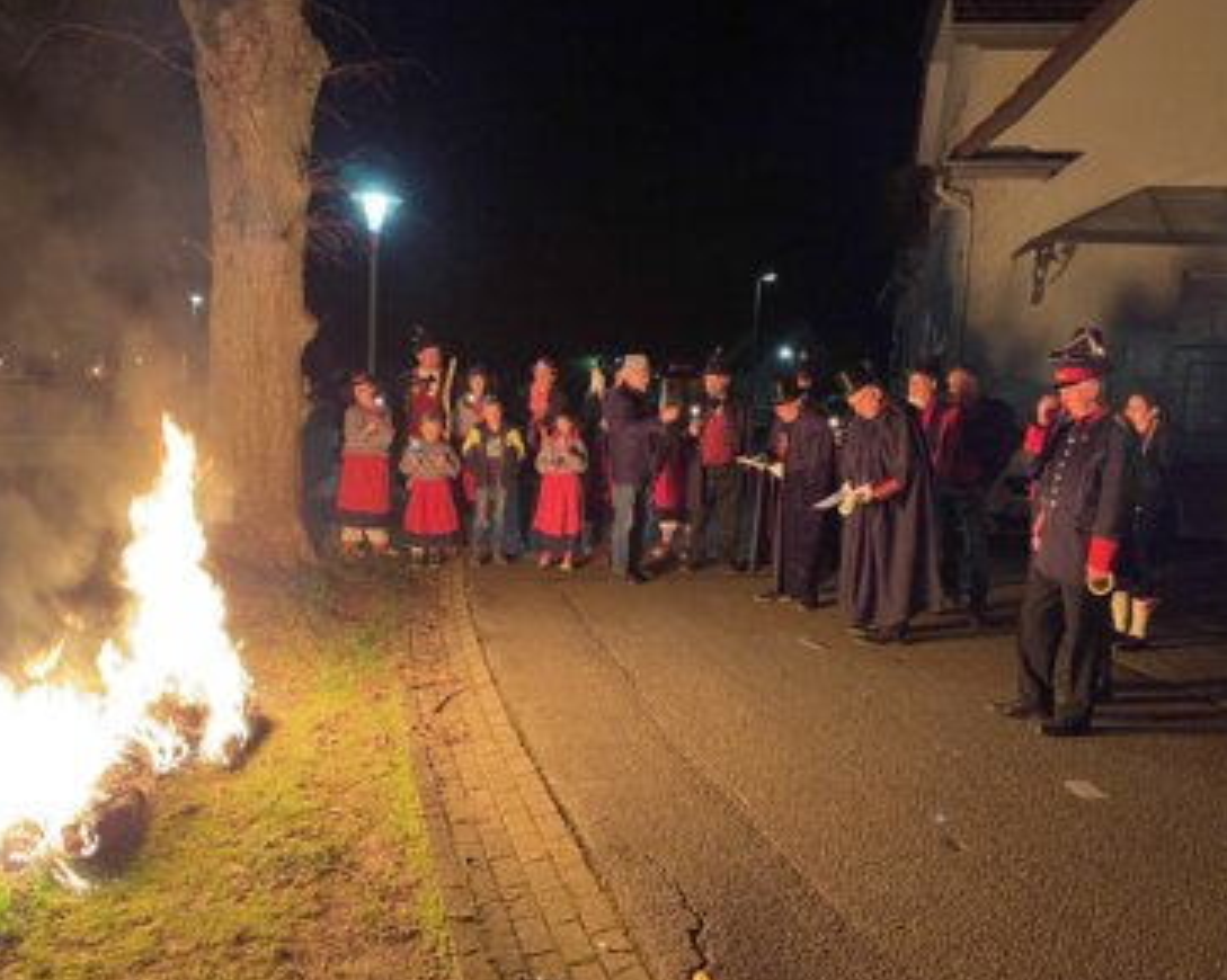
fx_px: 1016
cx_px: 642
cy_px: 497
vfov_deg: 51.5
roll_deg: -3.5
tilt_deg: -6.2
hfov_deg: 62.2
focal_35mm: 28
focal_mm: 4.25
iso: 640
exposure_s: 1/32
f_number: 1.8
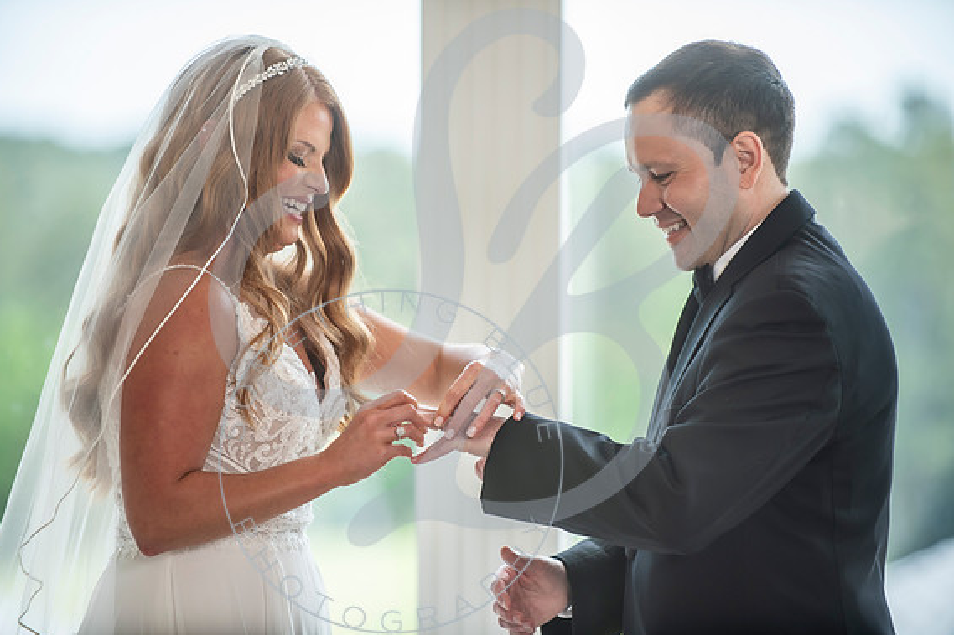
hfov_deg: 10.1
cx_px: 474
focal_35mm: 204
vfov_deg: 6.7
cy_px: 321
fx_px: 5404
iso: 250
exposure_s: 1/250
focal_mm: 200
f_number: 2.8
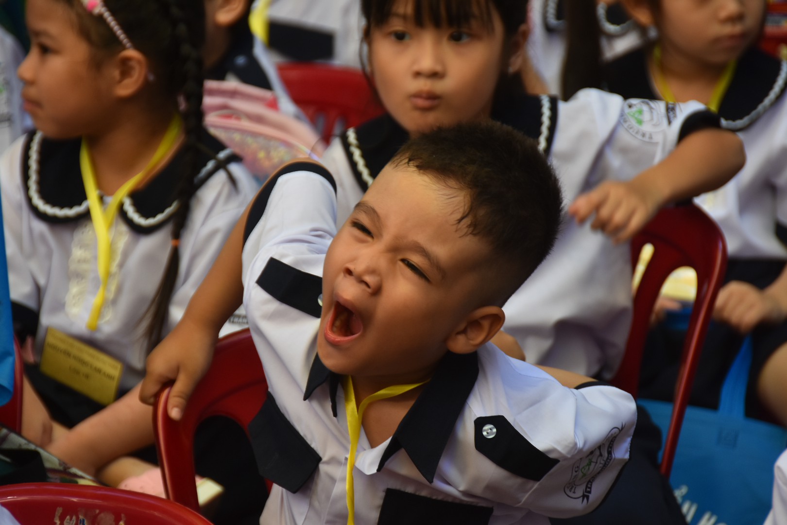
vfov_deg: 5.4
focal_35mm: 255
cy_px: 262
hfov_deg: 8.1
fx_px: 5574
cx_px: 394
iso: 400
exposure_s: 1/250
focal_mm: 170
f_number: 5.6
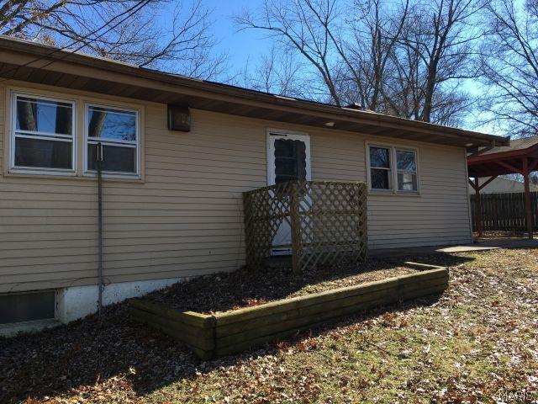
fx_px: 451
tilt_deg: +5.5
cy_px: 202
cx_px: 269
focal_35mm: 29
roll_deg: +0.7
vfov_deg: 48.2
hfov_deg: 61.7
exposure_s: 1/587
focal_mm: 4.15
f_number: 2.2
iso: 25
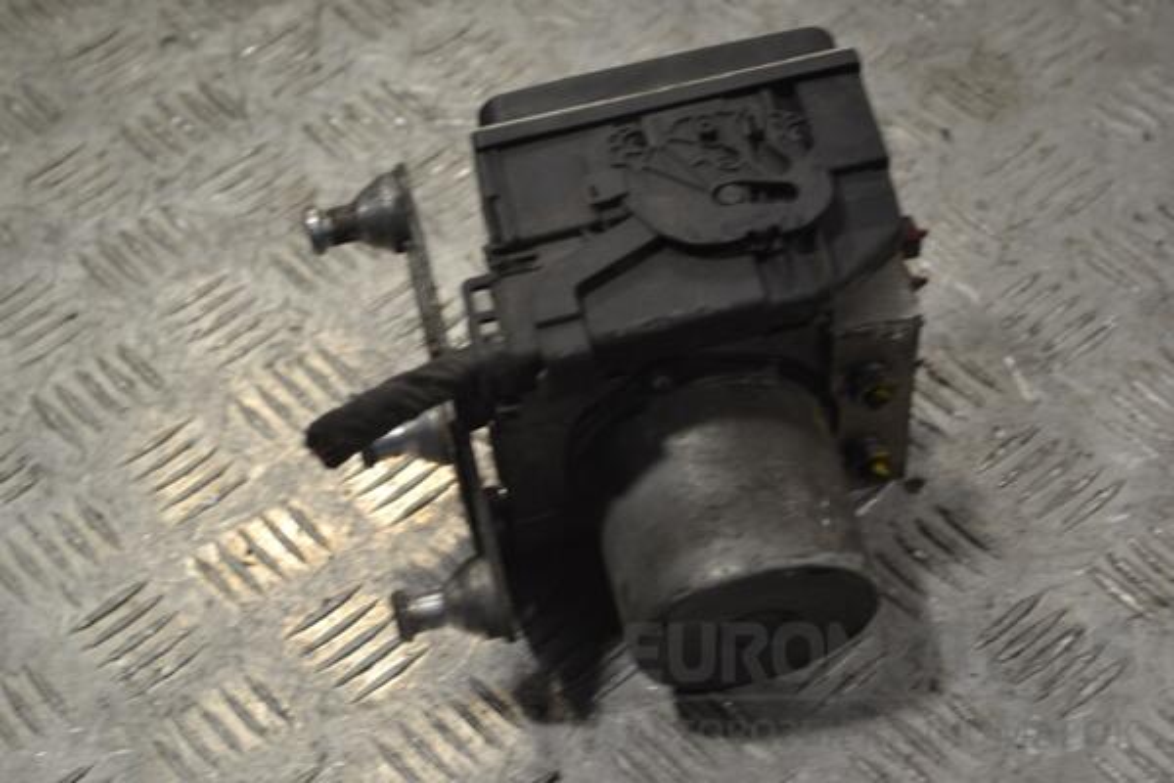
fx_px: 2690
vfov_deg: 16.6
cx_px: 587
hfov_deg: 24.6
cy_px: 392
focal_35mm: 82
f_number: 5.6
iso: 140
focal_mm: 55
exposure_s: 1/30
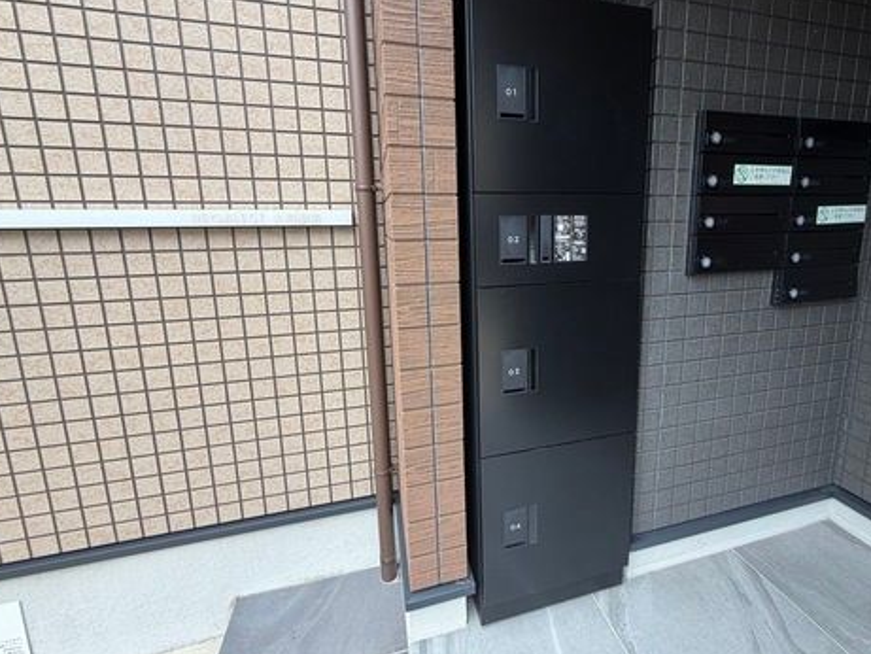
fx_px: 428
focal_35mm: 17
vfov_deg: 74.6
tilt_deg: -10.0
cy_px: 295
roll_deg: +0.6
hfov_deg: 90.4
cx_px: 501
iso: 40
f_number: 2.2
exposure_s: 1/152
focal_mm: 2.22
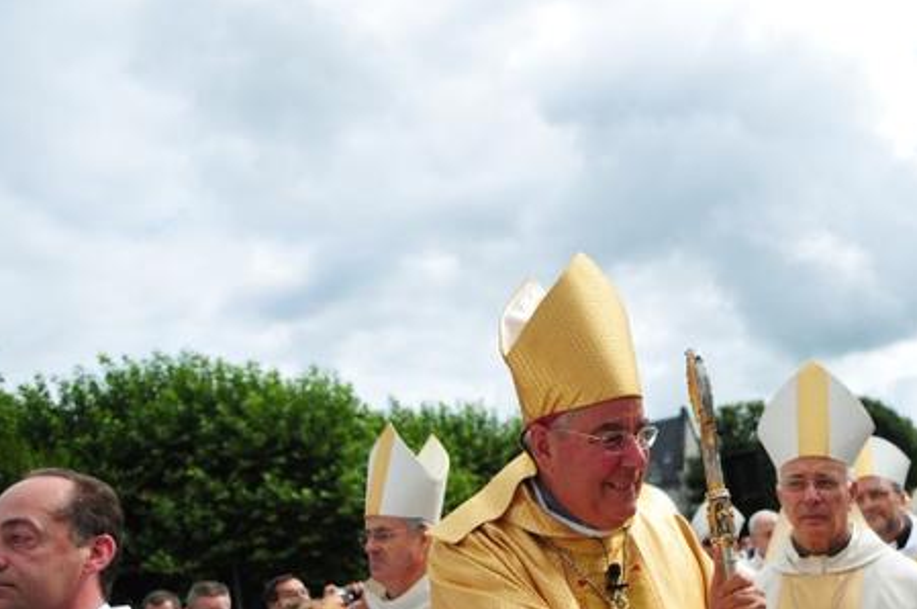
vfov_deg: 32.7
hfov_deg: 47.3
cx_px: 664
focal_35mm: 40
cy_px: 467
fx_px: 1012
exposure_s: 1/5000
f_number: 2.8
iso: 320
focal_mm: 17
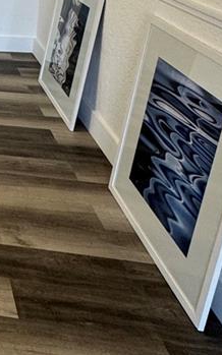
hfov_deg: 19.3
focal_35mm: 51
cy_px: -41
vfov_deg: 34.0
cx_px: -173
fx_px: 494
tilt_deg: -8.9
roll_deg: -0.3
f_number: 2.2
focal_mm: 2.22
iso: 160
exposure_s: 1/120
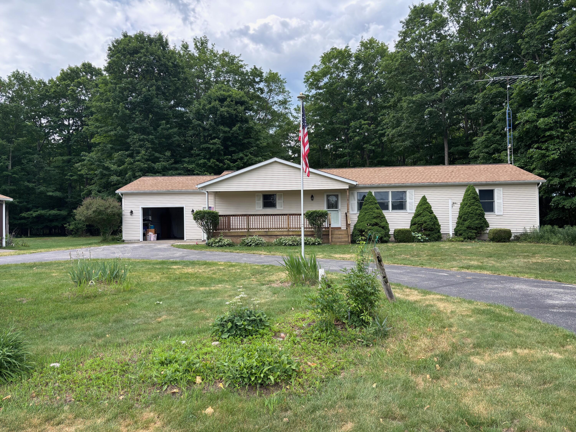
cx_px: 288
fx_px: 433
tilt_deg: -0.7
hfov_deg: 67.3
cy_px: 216
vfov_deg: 53.1
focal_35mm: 26
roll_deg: +1.1
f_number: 1.6
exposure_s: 1/634
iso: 50
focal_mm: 5.96
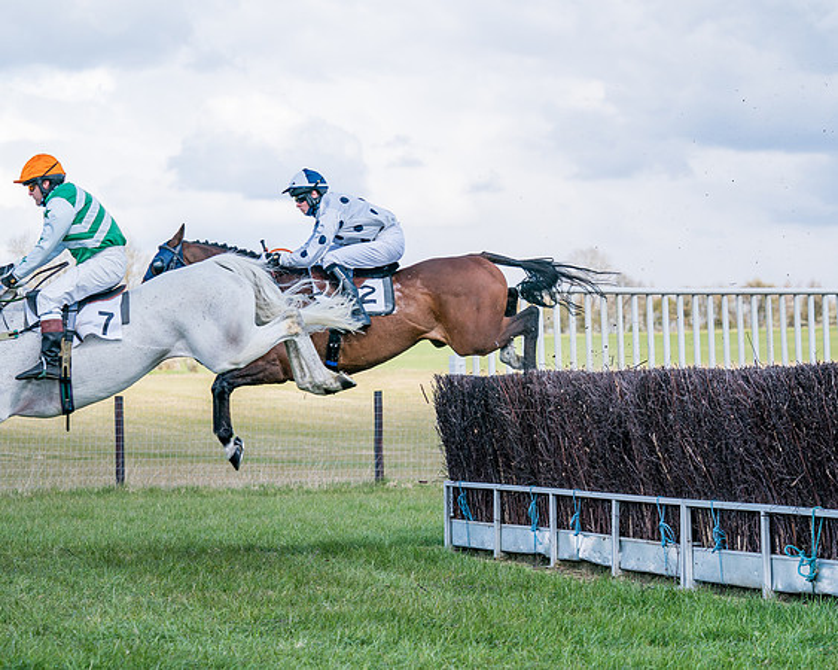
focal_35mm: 112
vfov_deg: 13.8
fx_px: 2776
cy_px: 329
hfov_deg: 17.2
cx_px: 430
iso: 200
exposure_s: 1/1600
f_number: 4
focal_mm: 85
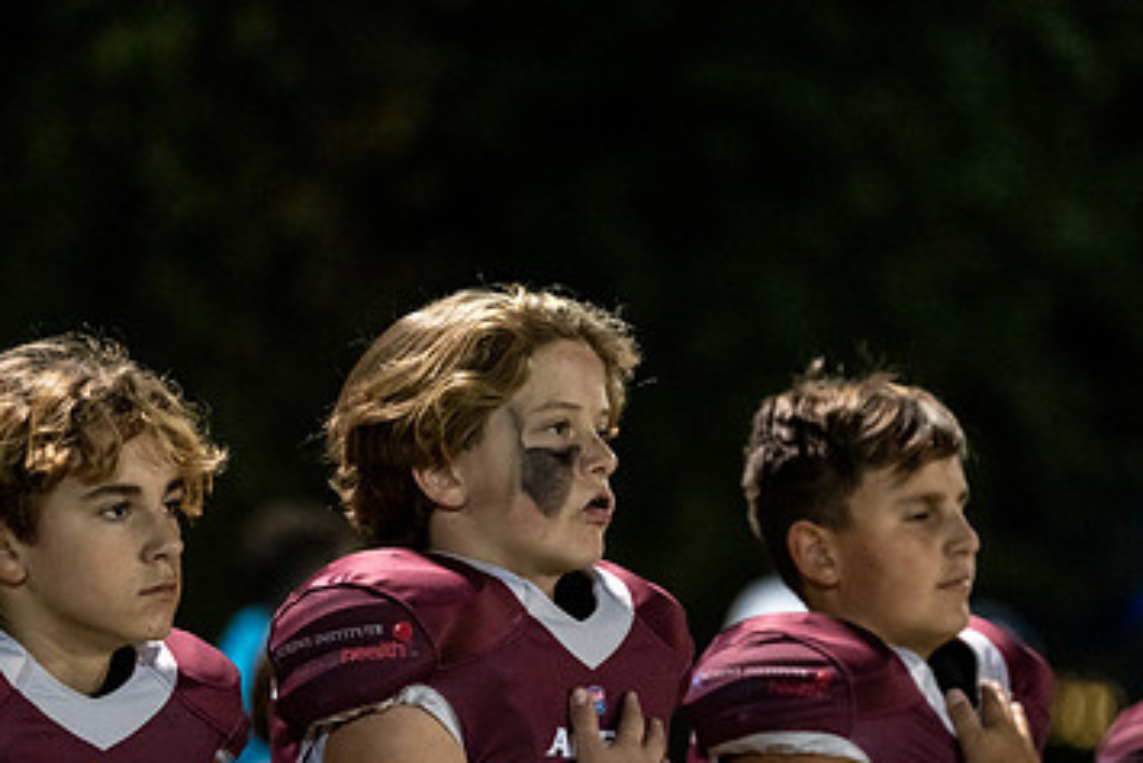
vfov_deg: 5.3
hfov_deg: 7.9
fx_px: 8258
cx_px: 560
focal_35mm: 260
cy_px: 600
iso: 5000
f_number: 2.8
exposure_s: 1/320
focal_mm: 159
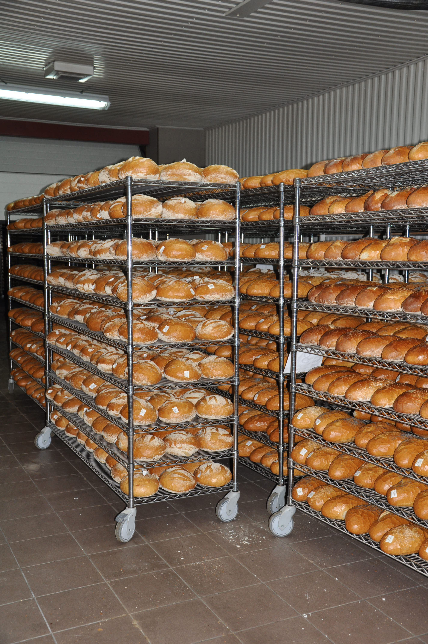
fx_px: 697
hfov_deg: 34.1
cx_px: 214
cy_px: 322
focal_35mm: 39
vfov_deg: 49.6
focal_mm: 26
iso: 320
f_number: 4
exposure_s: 1/60
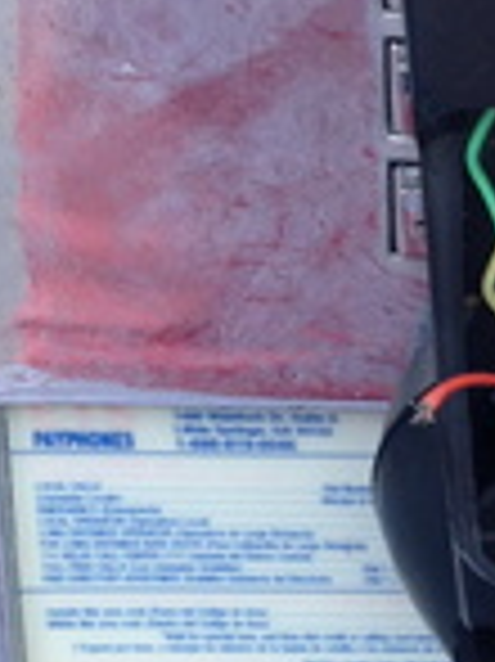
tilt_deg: -30.4
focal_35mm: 141
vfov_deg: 14.0
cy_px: 252
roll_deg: +0.2
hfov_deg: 10.0
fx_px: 2692
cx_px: 866
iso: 50
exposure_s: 1/418
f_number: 2.4
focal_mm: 4.28
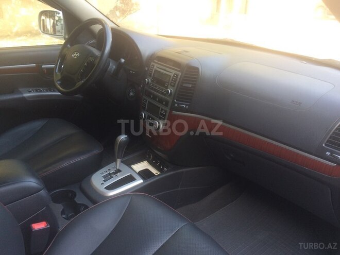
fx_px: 285
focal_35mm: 29
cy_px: 128
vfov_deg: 48.2
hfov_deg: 61.7
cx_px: 170
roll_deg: -1.7
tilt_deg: -25.9
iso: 32
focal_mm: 4.15
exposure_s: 1/50
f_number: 2.2
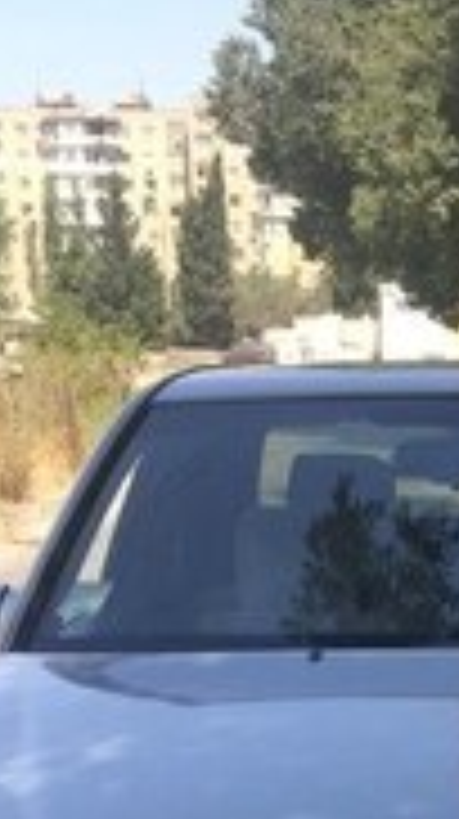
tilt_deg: -20.7
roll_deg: -1.1
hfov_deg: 13.7
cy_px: 1107
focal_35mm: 86
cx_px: 526
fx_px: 1866
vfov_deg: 21.9
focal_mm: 4.15
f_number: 2.2
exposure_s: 1/791
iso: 32
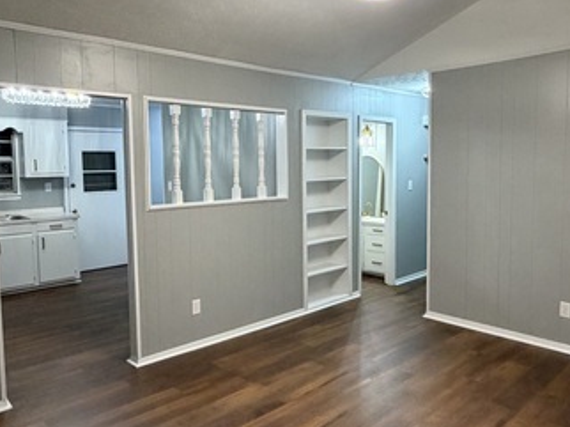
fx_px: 477
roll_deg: +0.7
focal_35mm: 29
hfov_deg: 61.7
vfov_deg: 48.1
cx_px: 295
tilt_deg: -4.2
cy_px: 200
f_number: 2.2
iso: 400
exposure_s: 1/60
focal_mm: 2.22
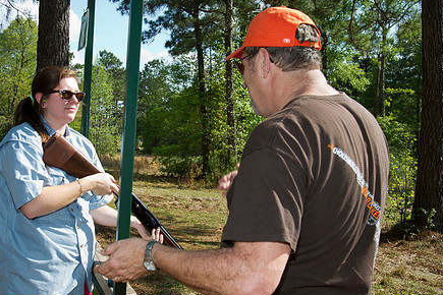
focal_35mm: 40
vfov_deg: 33.4
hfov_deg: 48.1
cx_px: 172
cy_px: 162
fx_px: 492
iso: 100
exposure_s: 1/125
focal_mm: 30
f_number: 8
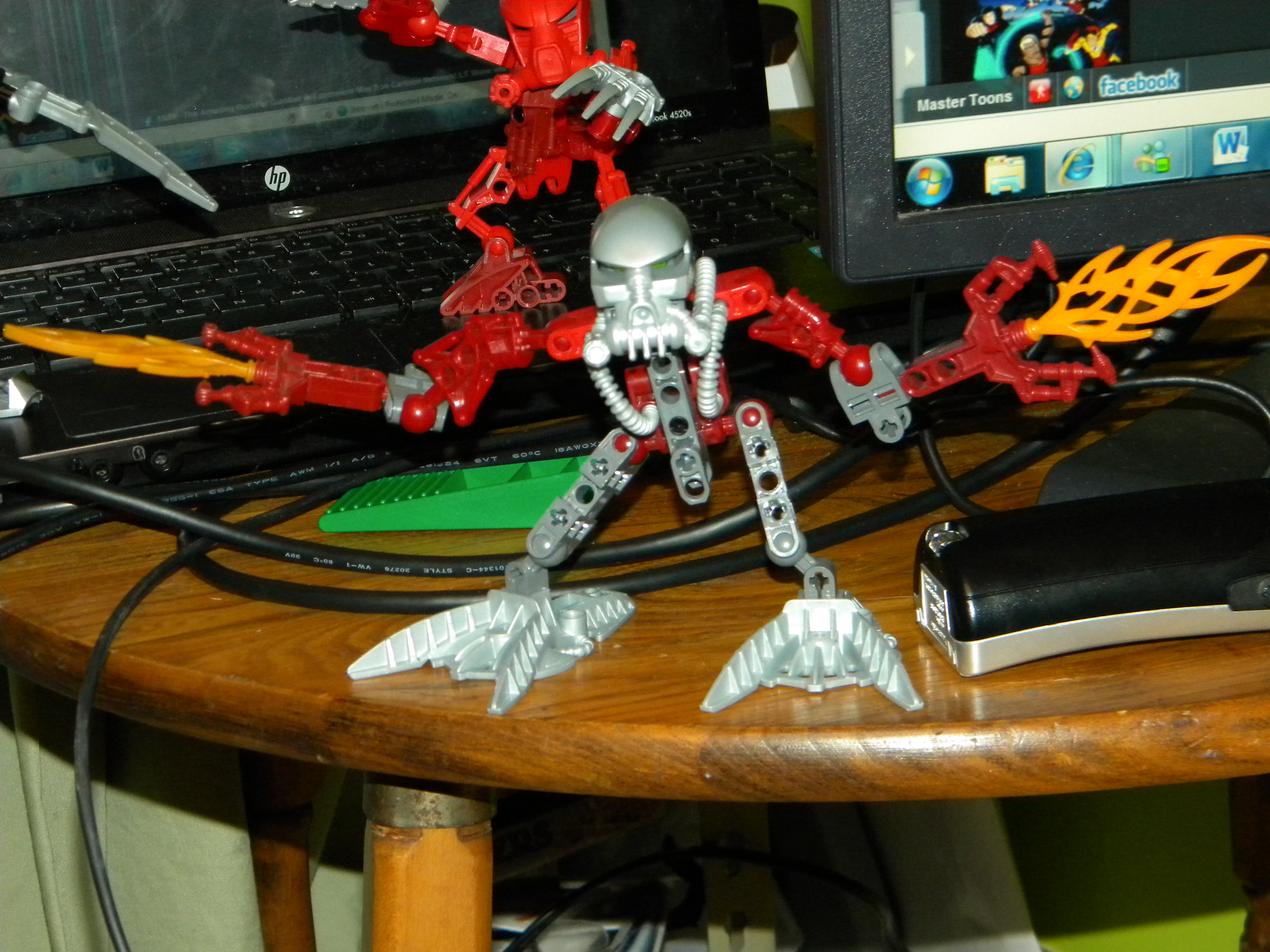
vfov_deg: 17.8
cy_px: 476
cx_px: 635
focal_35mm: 83
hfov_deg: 23.6
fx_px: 3045
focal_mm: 15.1
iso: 400
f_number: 4.5
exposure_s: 1/30
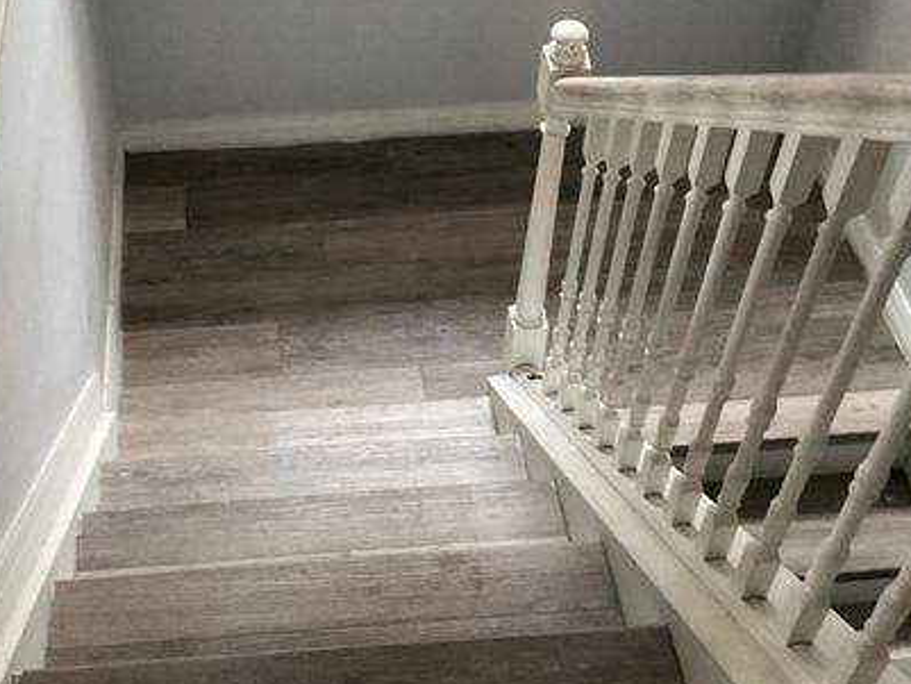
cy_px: 261
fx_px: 1343
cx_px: 331
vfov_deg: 28.5
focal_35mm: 51
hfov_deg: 37.2
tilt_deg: -46.3
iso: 400
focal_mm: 3
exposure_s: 1/30
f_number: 1.8
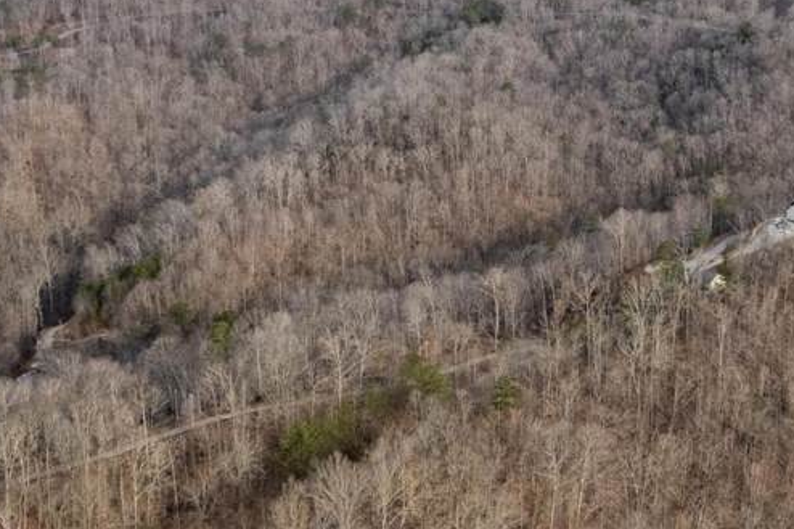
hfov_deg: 34.5
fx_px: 1257
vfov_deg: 23.4
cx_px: 572
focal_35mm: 57
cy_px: 109
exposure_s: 1/1500
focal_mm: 8.38
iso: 130
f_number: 2.8
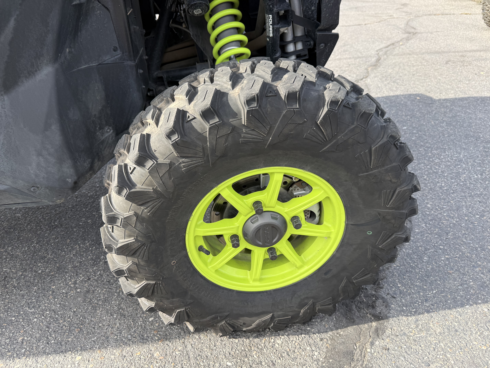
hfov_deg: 71.6
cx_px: 245
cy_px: 184
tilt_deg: -35.0
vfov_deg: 56.8
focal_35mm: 24
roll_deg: -0.2
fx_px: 340
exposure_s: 1/488
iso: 80
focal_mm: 6.76
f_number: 1.78
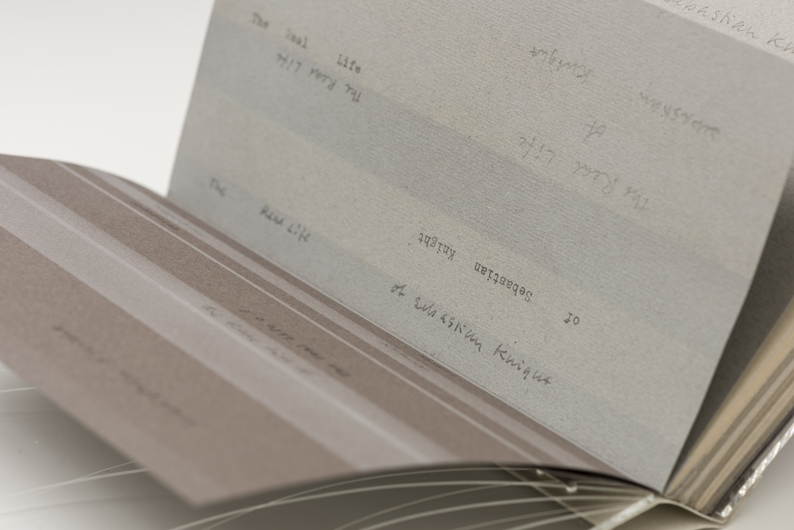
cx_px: 397
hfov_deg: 19.5
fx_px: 2316
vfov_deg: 13.1
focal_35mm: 105
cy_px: 265
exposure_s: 1/125
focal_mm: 105
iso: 100
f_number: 10
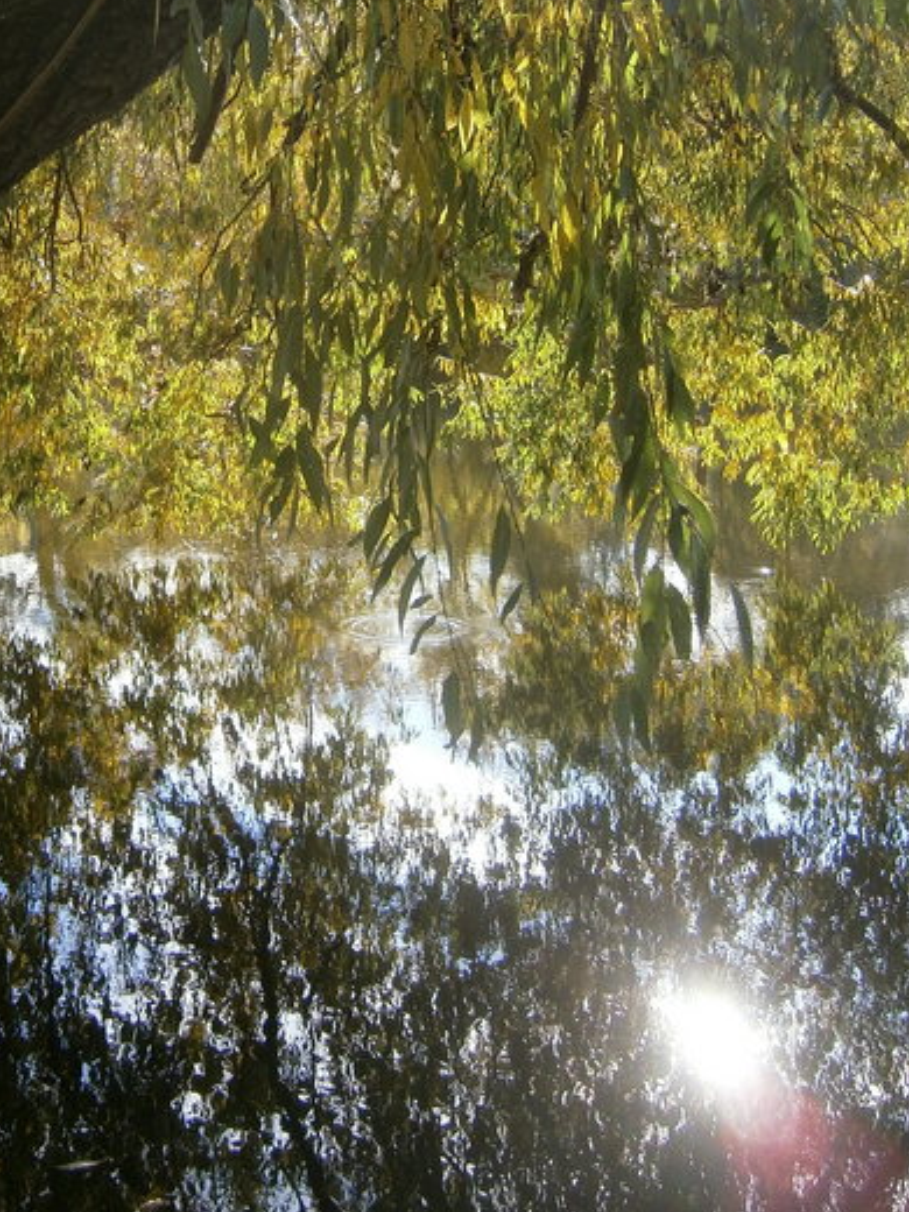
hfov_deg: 31.4
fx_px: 1576
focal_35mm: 45
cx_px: 183
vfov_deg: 40.0
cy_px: 210
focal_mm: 4.7
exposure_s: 1/200
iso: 80
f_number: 2.8
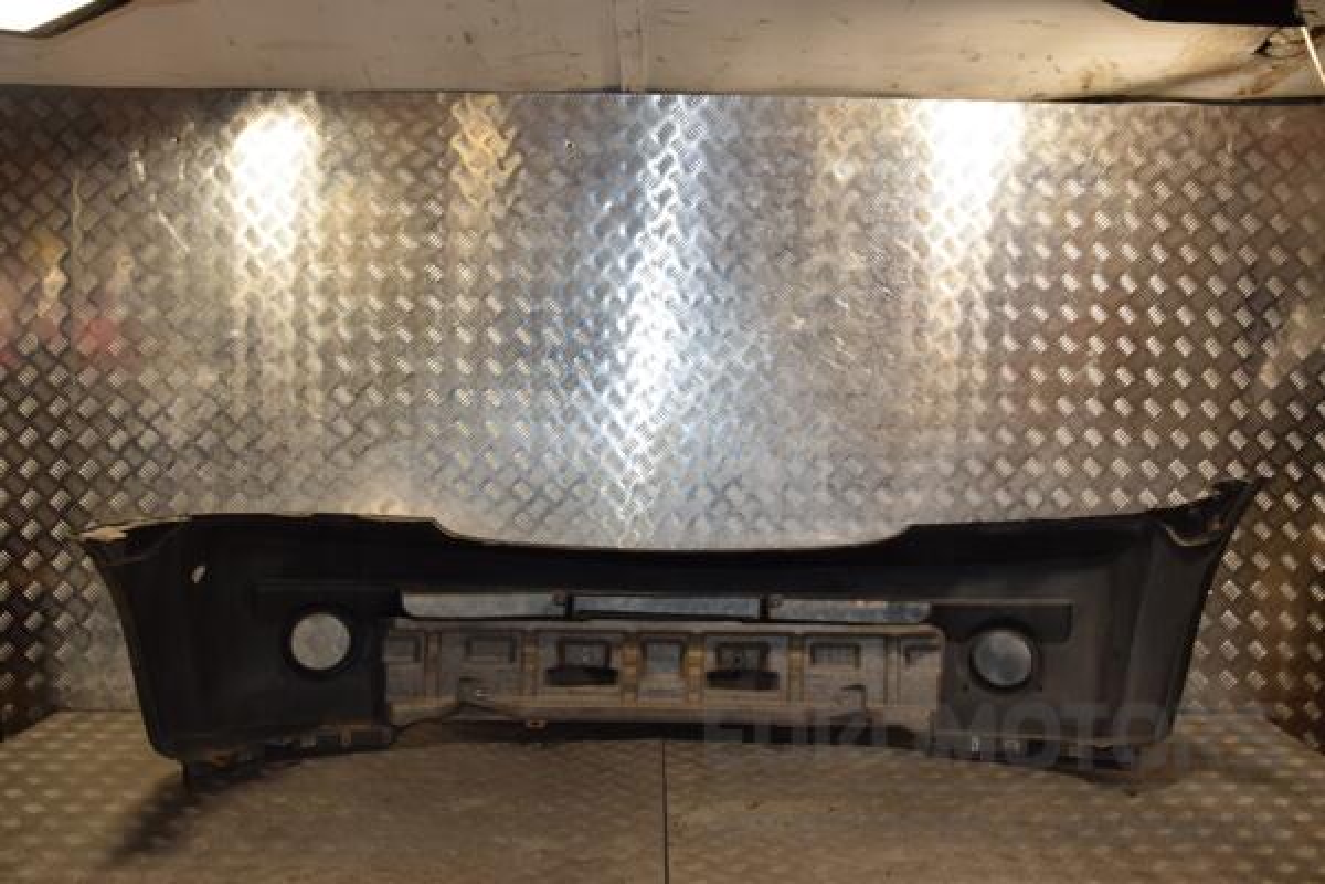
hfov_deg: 59.5
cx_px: 662
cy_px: 442
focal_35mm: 32
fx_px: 1159
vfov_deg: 41.7
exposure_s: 1/200
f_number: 7.1
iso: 800
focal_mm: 21
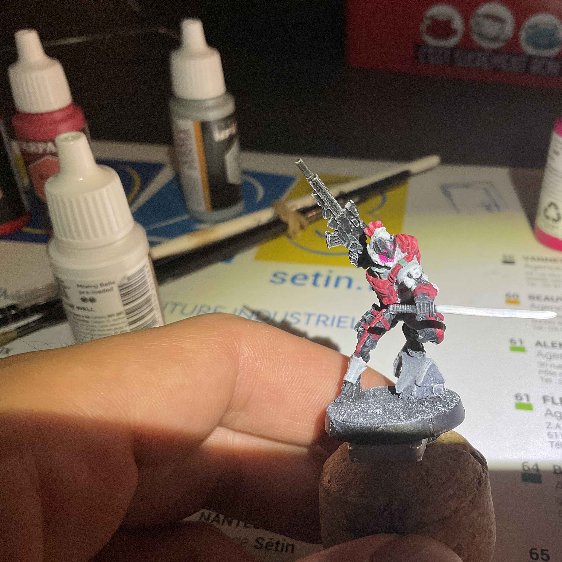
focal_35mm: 35
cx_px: 364
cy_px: 284
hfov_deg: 46.6
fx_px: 643
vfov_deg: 47.2
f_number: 1.8
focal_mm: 3
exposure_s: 1/60
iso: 100
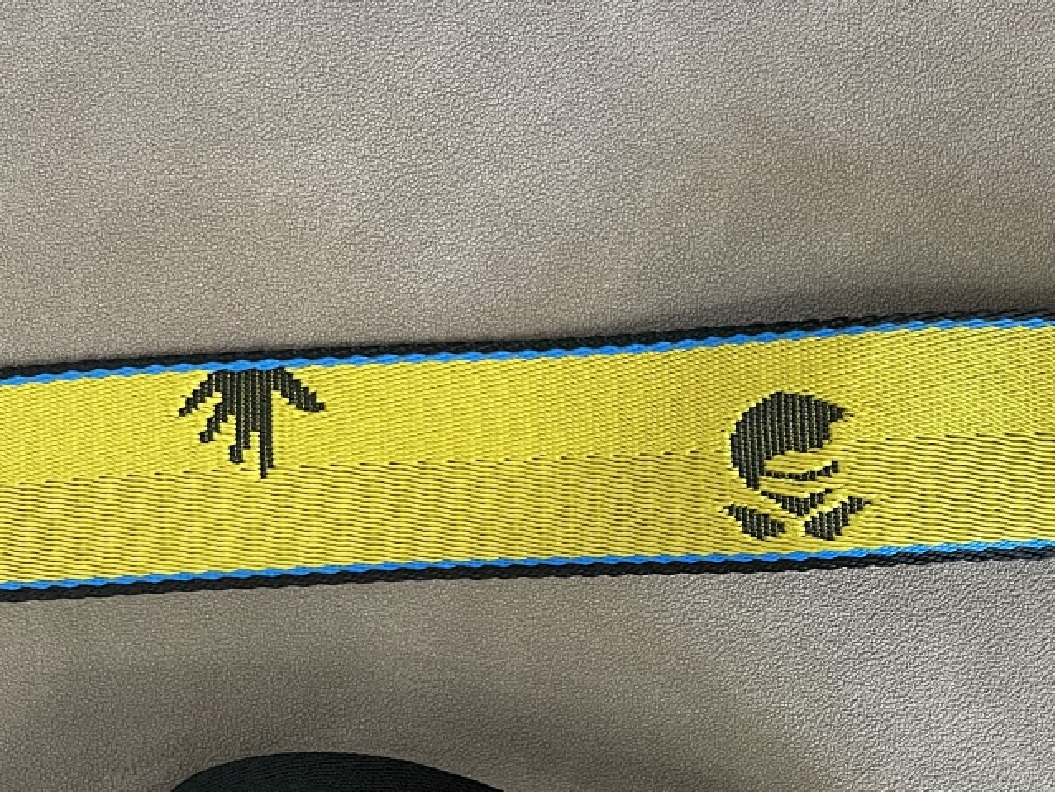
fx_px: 1342
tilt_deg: -86.8
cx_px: 847
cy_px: 508
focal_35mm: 44
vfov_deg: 32.7
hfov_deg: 41.1
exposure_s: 1/50
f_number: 1.6
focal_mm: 4.2
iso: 500
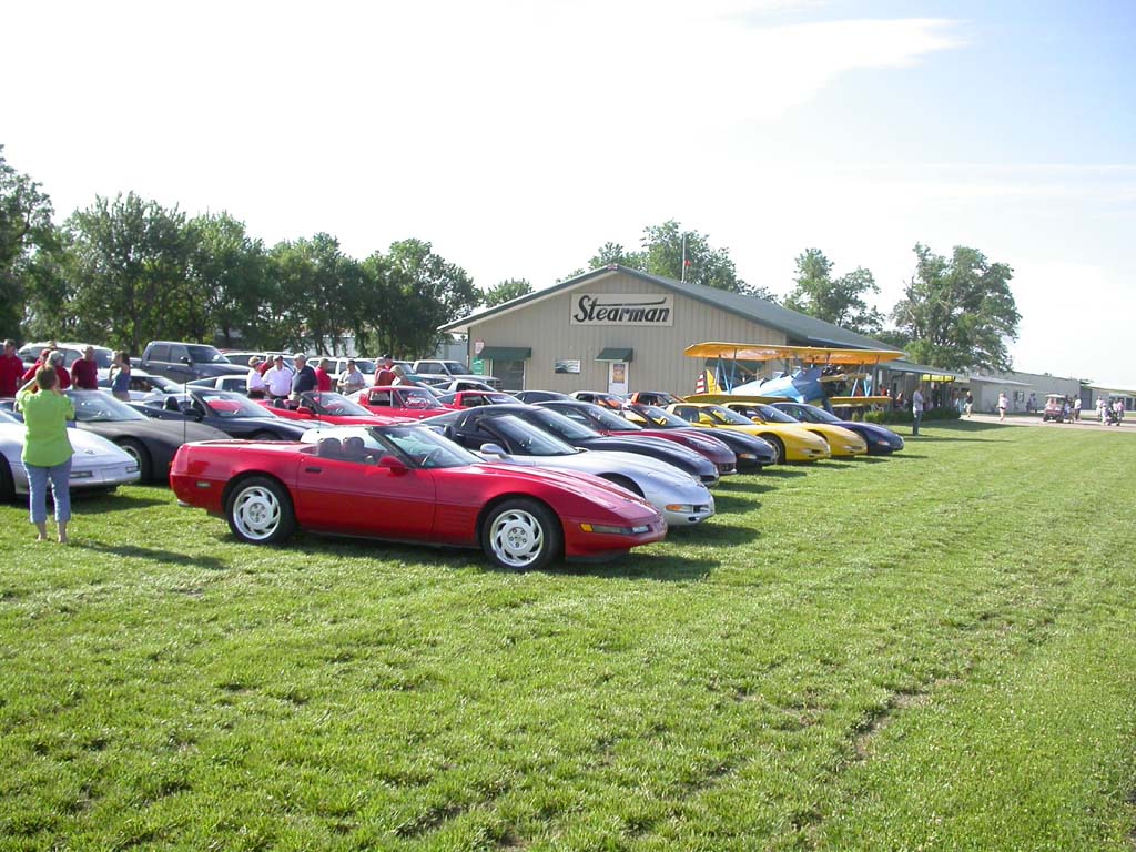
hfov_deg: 49.0
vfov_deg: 37.7
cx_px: 568
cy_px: 426
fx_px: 1247
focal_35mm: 38
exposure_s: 1/1000
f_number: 2.6
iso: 100
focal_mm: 7.85
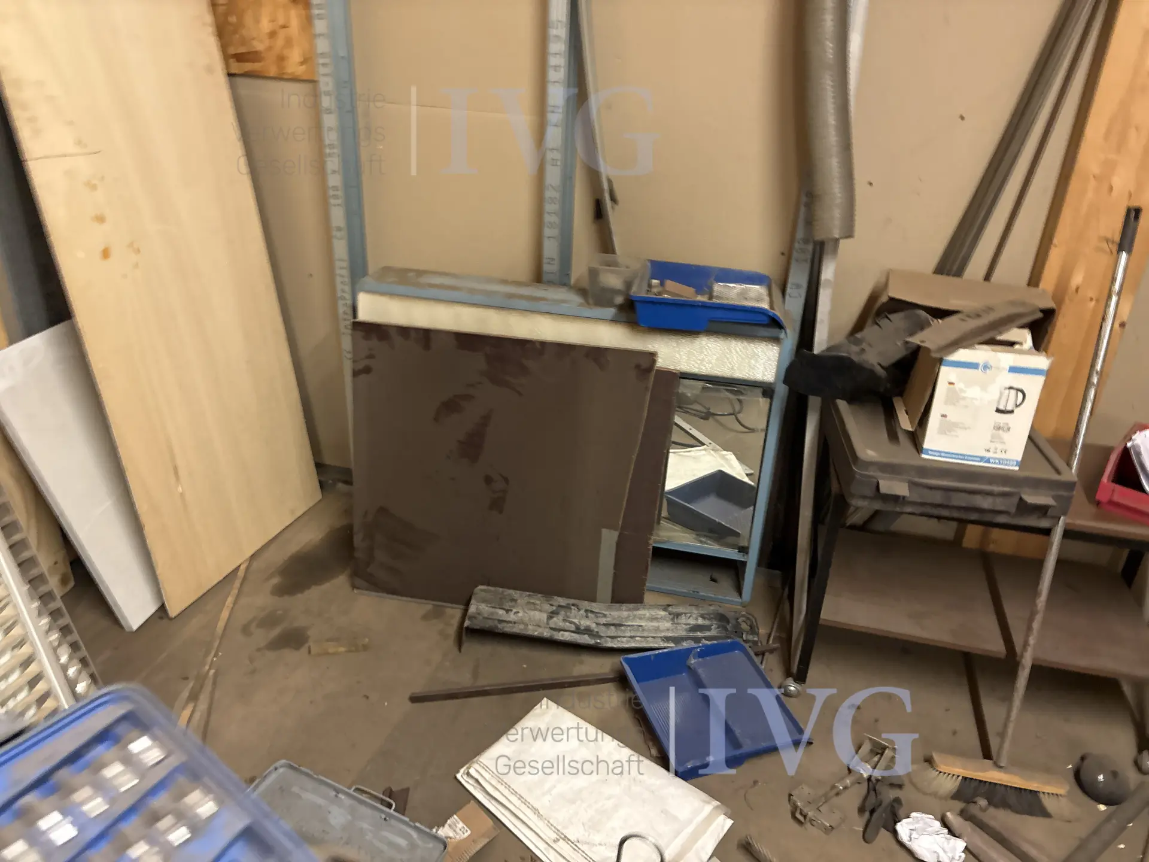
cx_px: 574
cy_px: 431
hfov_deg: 67.3
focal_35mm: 26
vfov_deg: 53.1
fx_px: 863
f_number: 1.6
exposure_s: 1/33
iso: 400
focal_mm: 5.96
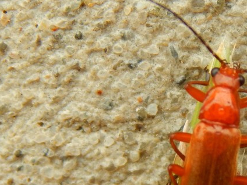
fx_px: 1491
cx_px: 227
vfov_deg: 7.1
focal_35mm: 209
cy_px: 130
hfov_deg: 9.4
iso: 160
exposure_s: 1/250
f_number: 4.5
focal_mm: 18.7
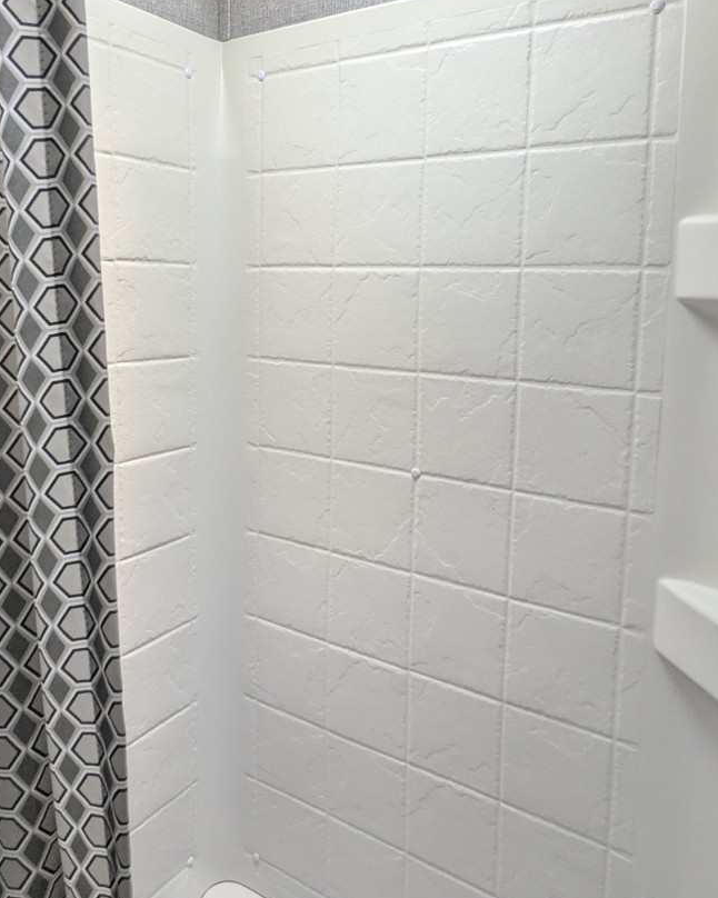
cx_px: 358
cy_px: 360
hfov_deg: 53.2
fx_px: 717
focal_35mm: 27
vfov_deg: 63.5
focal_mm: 2.35
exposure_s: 1/227
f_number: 2.2
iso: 88
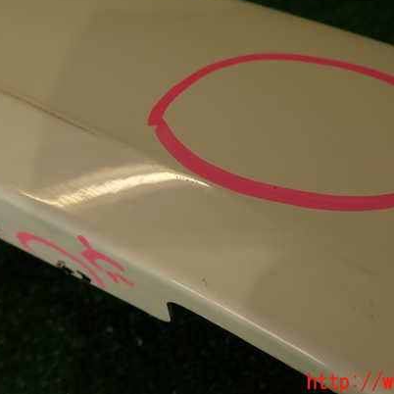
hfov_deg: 49.5
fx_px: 425
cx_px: 234
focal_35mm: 33
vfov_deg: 49.6
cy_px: 174
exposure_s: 1/80
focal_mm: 4.5
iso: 100
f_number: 2.8
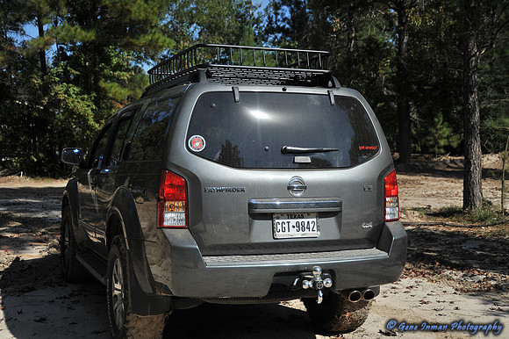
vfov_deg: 26.0
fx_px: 735
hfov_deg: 38.2
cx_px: 254
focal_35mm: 52
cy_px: 170
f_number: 5.6
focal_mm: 52
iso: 200
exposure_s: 1/2500
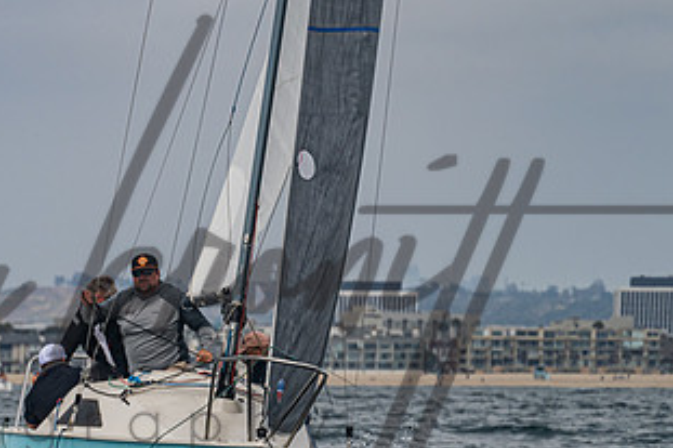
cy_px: 269
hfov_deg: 5.0
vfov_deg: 3.4
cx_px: 96
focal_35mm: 409
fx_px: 7642
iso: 160
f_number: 6.3
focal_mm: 165
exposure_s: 1/640
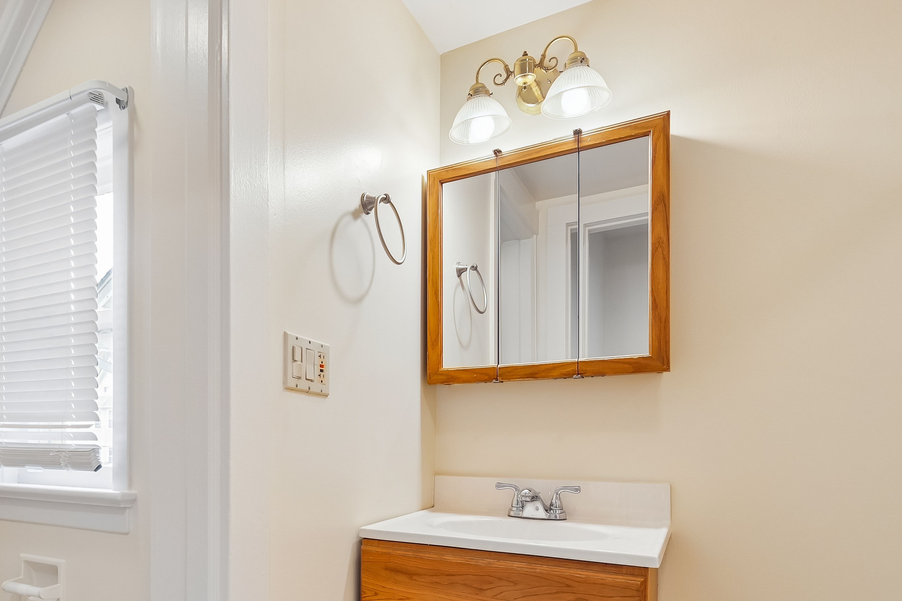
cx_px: 356
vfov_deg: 33.6
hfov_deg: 49.2
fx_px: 977
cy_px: 448
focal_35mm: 39
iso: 640
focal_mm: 24
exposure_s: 1/30
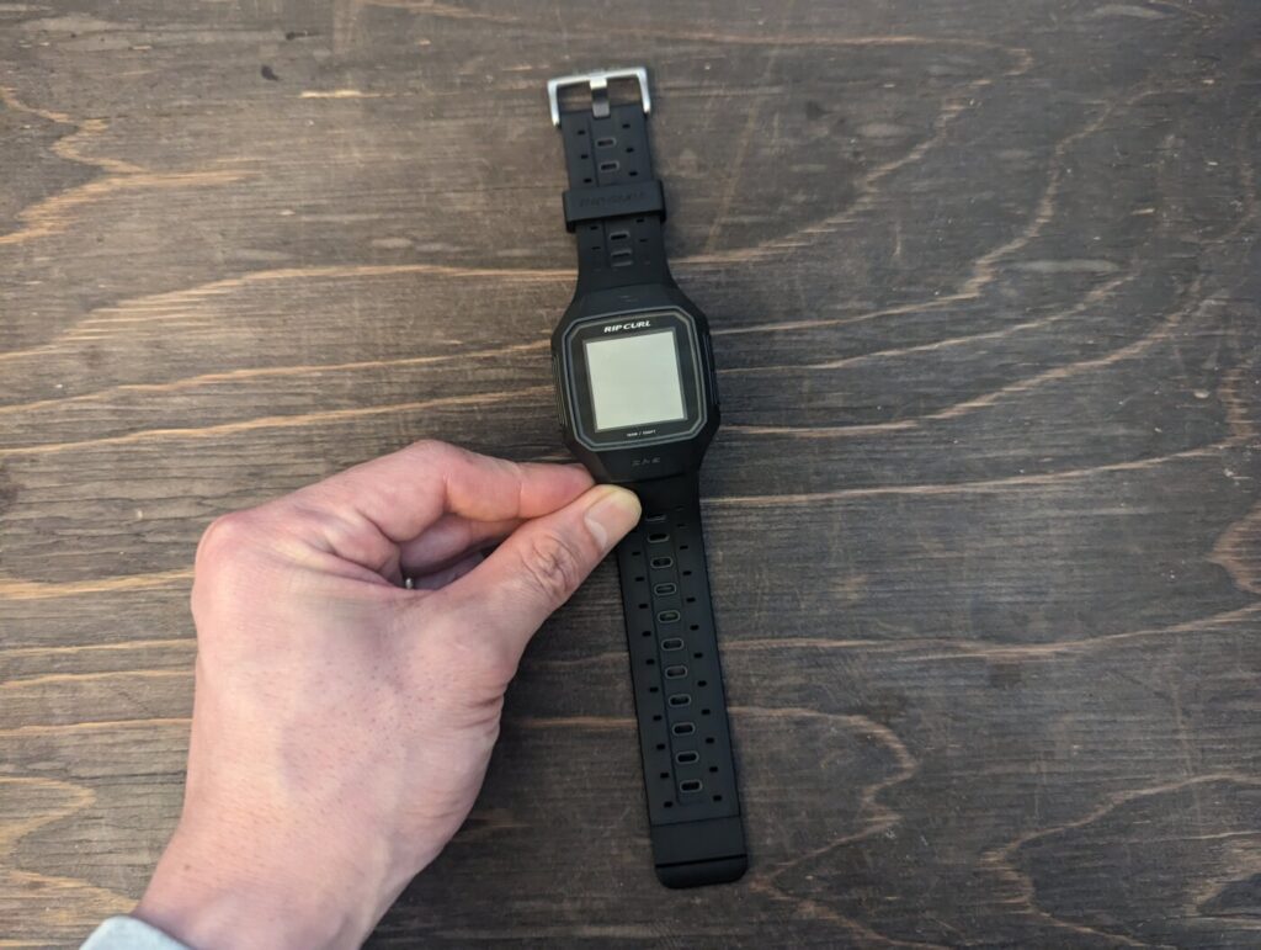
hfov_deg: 71.5
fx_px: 876
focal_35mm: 24
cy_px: 475
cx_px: 630
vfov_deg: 56.9
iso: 1265
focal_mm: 6.81
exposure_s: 1/23.8
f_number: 1.85
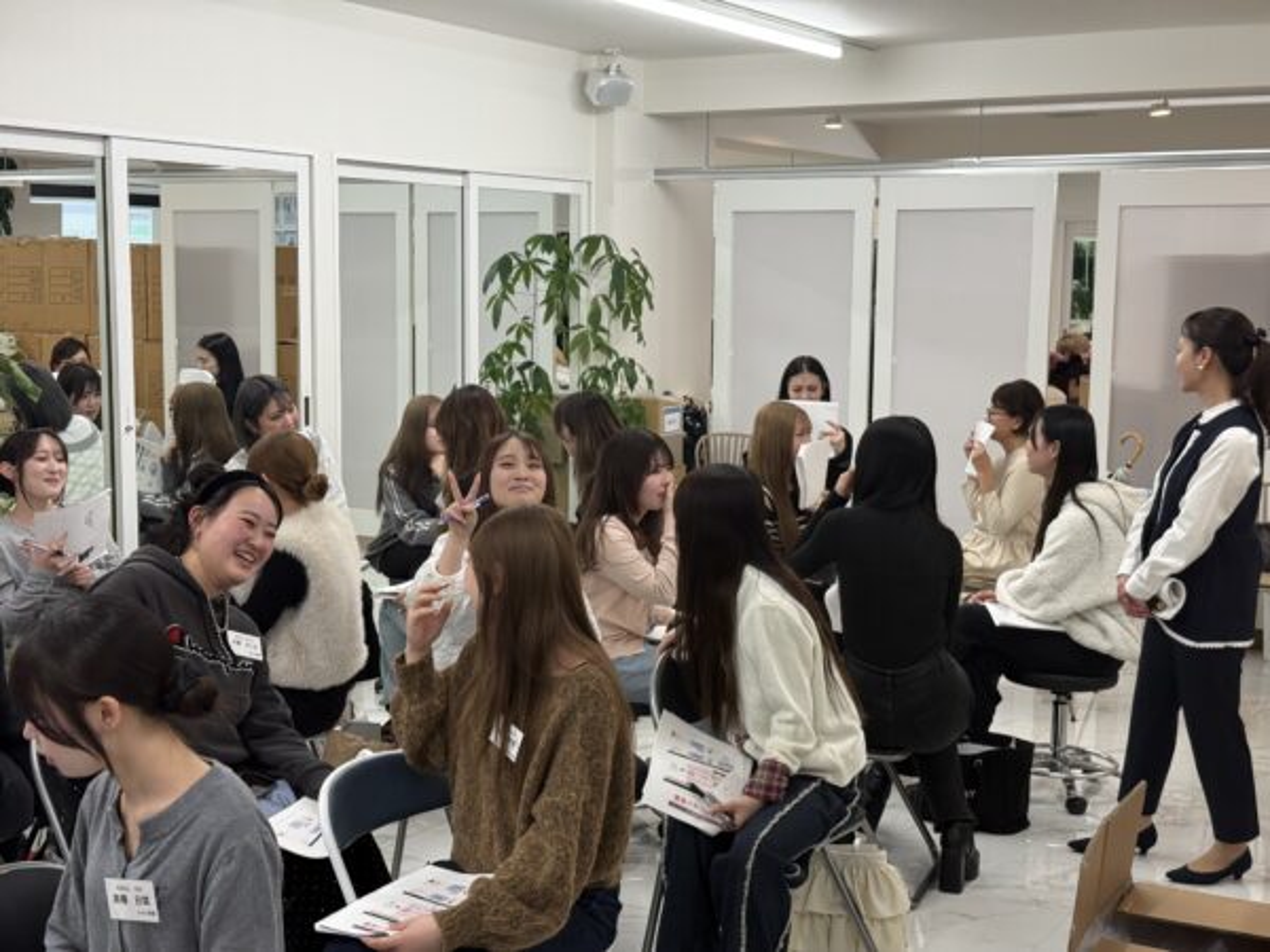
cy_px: 476
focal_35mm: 48
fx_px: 1761
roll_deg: +0.3
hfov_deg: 39.7
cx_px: 635
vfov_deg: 30.3
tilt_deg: -5.6
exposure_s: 1/121
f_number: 1.78
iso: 80
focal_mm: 6.76
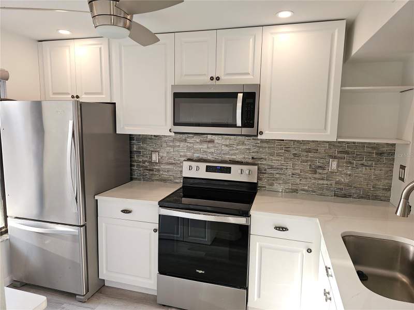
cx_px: 207
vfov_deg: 58.9
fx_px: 275
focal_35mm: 23
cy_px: 155
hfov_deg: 73.9
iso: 50
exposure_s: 1/60
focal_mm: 6.3
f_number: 1.7
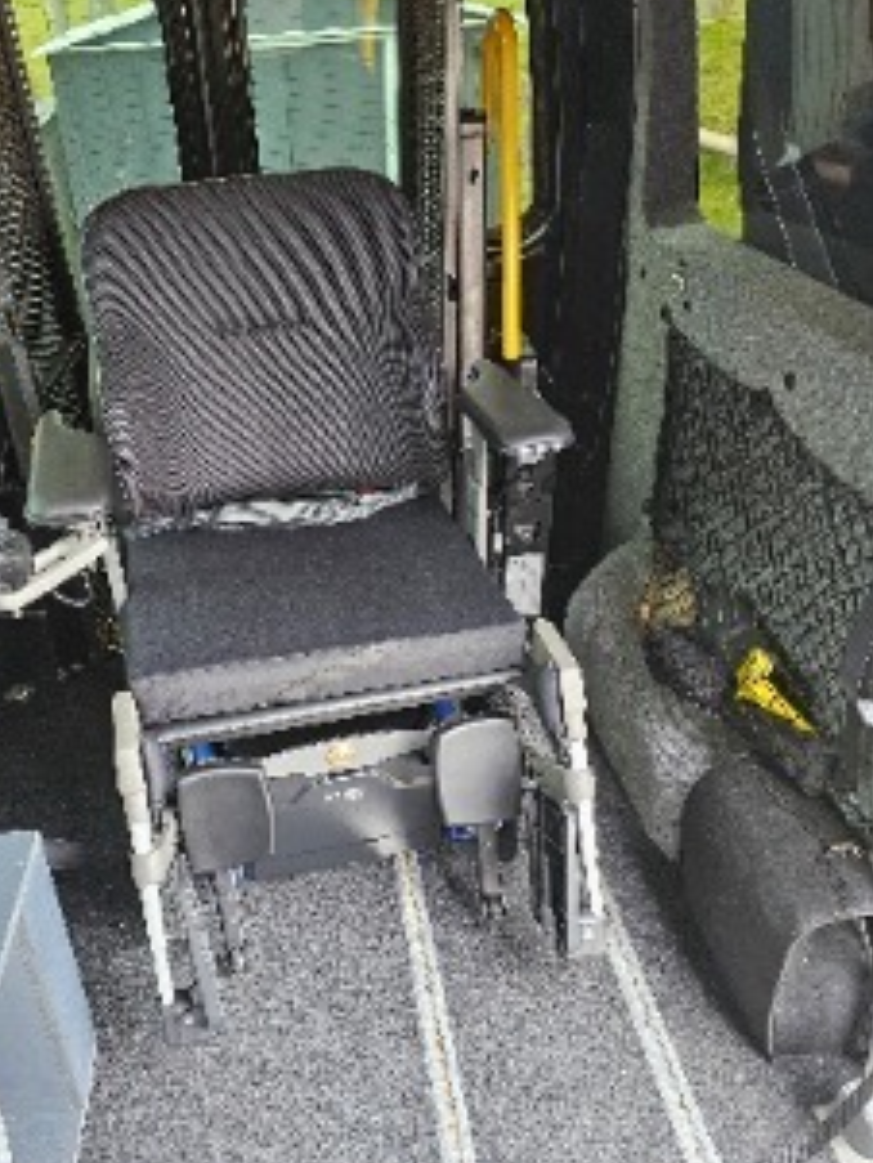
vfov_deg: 61.6
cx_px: 330
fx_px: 974
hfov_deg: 47.8
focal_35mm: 29
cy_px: 595
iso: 500
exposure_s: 1/100
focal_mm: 6.3
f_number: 1.7
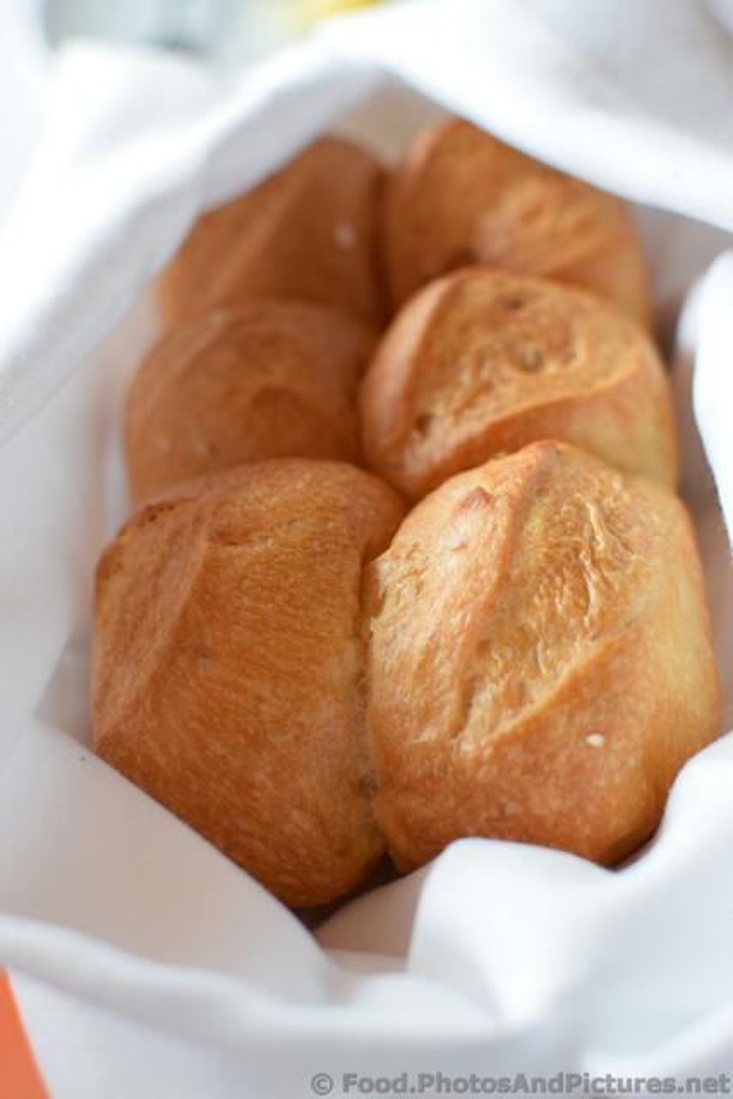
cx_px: 366
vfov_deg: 37.8
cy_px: 550
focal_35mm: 52
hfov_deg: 25.8
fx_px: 1602
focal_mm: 35
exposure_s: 1/60
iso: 500
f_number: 4
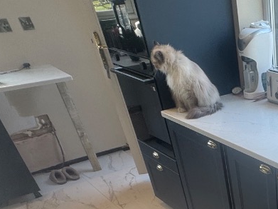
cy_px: 286
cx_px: 299
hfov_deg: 37.4
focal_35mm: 43
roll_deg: -1.5
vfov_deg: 27.0
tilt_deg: -40.8
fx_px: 345
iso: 50
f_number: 2.2
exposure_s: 1/100
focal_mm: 2.22
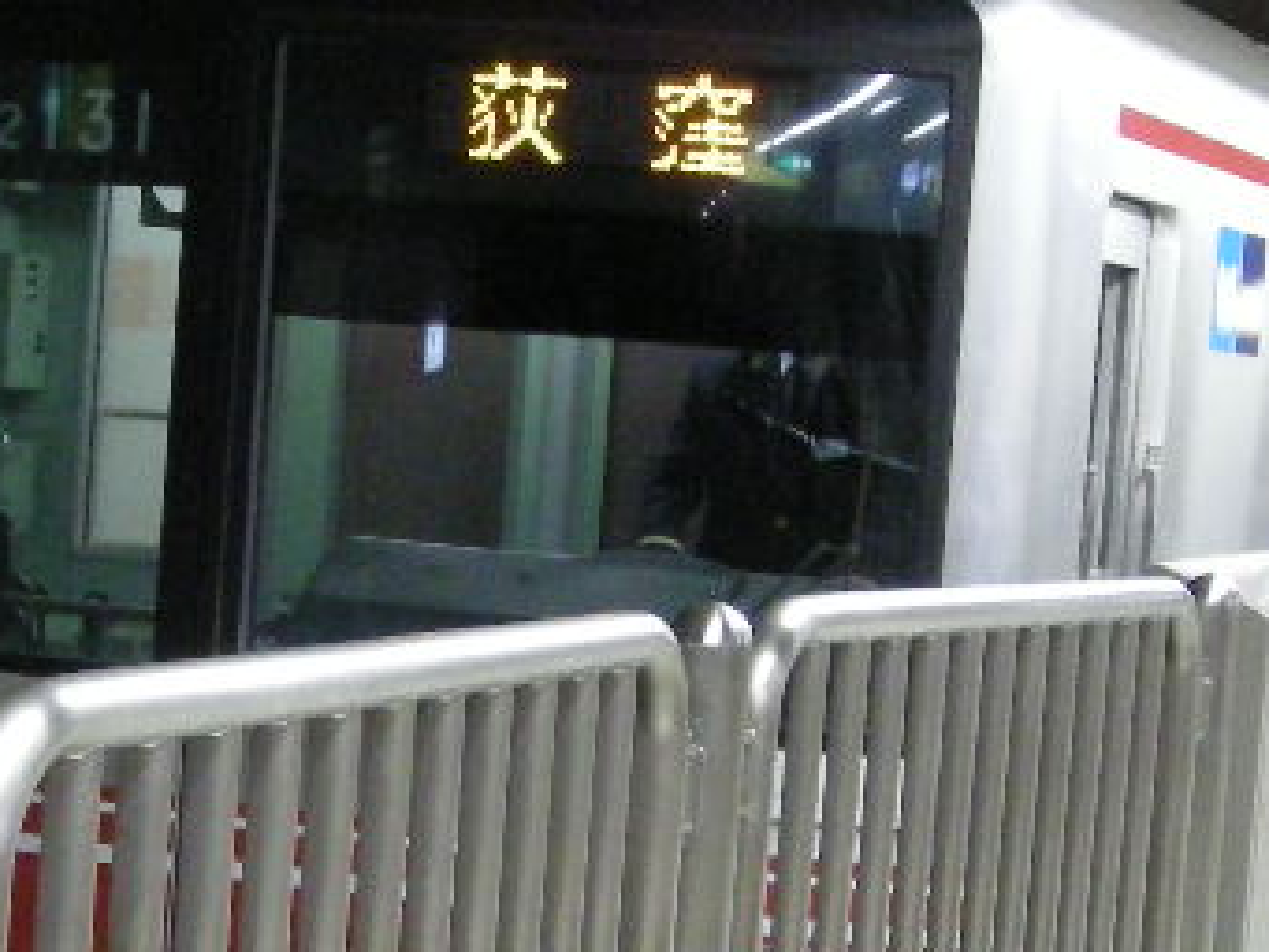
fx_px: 3851
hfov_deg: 18.7
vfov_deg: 14.1
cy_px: 565
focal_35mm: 105
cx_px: 554
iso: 400
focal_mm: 5.7
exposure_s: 1/37.8
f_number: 2.8
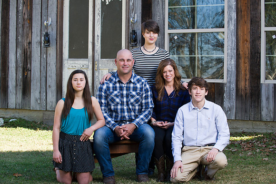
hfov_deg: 25.4
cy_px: 92
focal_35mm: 80
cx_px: 138
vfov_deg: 17.0
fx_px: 613
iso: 400
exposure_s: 1/200
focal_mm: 80
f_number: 8
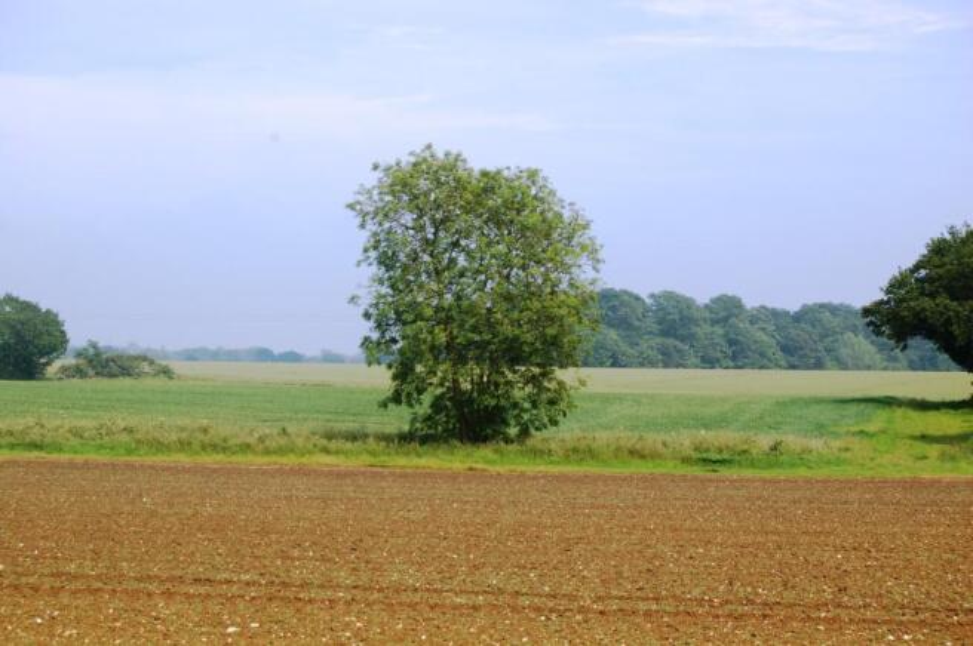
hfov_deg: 35.1
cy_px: 323
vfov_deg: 23.7
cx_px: 486
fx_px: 1539
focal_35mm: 57
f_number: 8
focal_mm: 38
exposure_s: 1/250
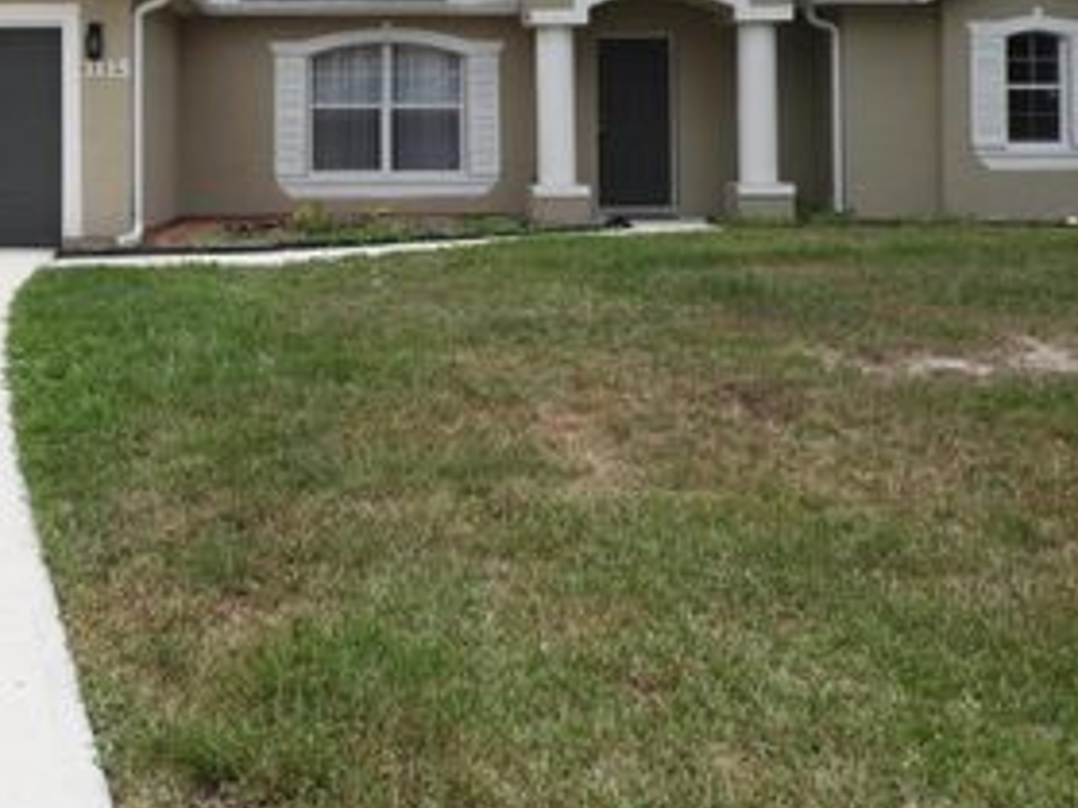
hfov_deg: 42.9
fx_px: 1339
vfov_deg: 32.2
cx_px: 317
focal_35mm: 43
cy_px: 102
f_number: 3.3
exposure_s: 1/1600
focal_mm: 4.3
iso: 100
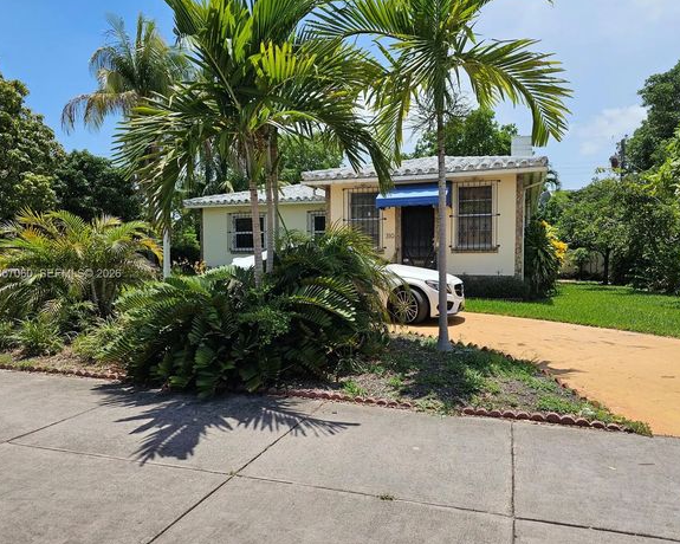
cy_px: 274
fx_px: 503
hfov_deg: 68.1
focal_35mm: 25
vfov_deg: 56.8
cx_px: 352
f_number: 1.7
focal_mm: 6.3
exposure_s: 1/873
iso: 10
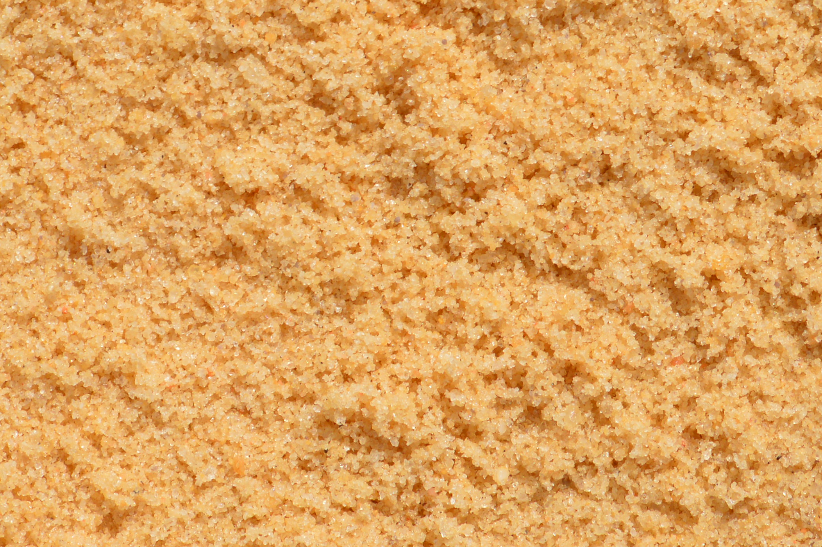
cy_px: 33
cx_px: 564
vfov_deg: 6.1
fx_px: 5087
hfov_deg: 9.2
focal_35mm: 223
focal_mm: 52
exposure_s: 1/320
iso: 100
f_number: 9
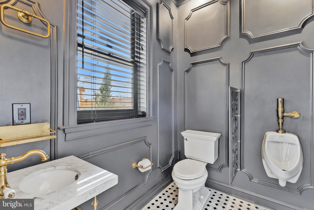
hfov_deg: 96.7
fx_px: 140
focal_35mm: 16
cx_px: 157
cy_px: 105
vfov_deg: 73.8
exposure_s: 1/80
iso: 500
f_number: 8
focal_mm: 16
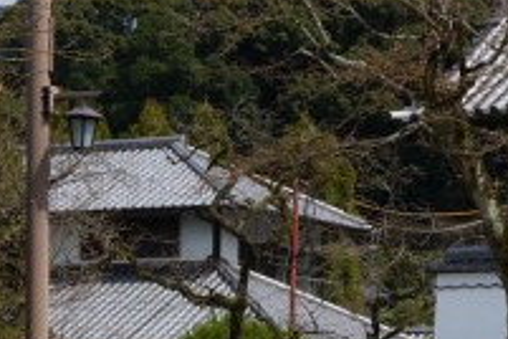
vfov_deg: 9.5
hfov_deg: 15.3
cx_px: 167
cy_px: 681
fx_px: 1891
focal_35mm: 134
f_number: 13
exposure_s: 1/400
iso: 200
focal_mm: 18
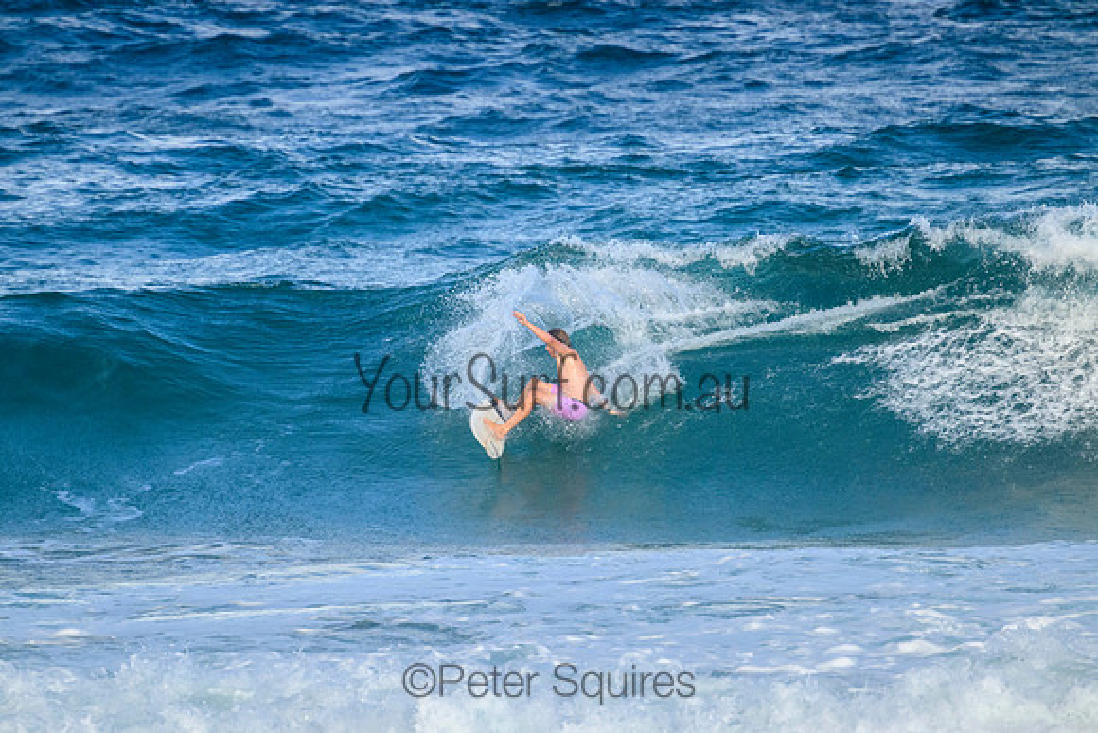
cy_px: 366
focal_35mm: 800
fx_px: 24405
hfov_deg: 2.6
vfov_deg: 1.7
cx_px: 549
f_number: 11
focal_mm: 800
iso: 2500
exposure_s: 1/1600
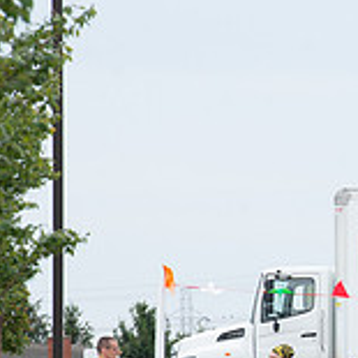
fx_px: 7395
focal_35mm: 632
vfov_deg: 2.8
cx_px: 665
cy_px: 368
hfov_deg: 2.8
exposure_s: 1/250
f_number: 9
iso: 640
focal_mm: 190
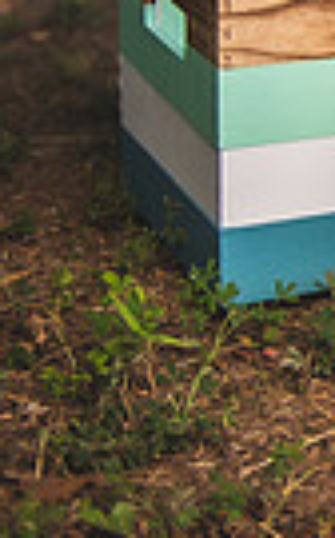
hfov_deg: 7.9
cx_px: 1105
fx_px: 1993
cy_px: -22
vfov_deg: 15.1
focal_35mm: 136
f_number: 2.8
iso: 100
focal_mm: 31
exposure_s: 1/800
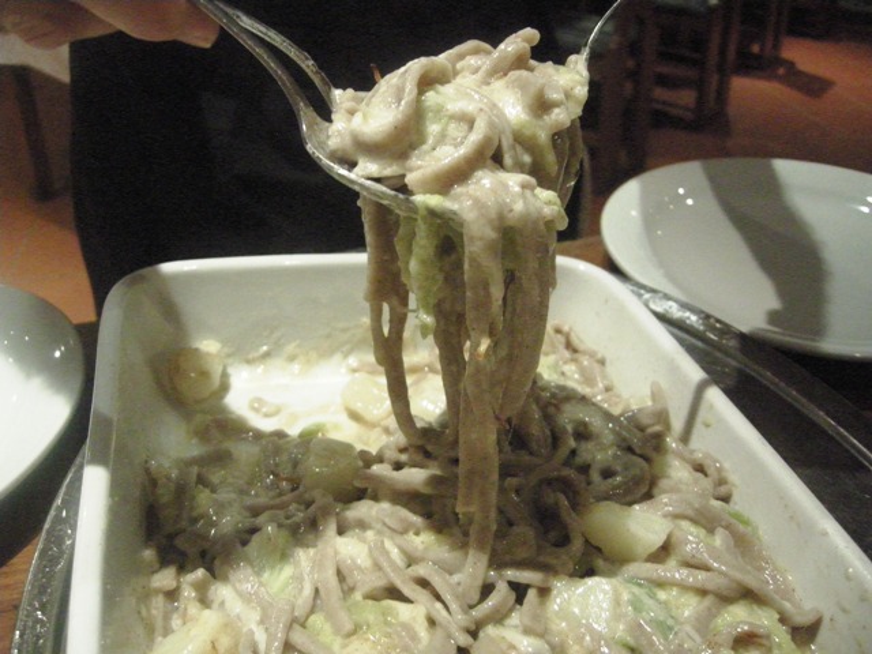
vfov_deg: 39.7
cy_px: 327
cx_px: 436
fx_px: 907
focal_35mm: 36
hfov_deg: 51.4
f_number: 2.7
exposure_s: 1/56.8
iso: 1600
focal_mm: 7.5
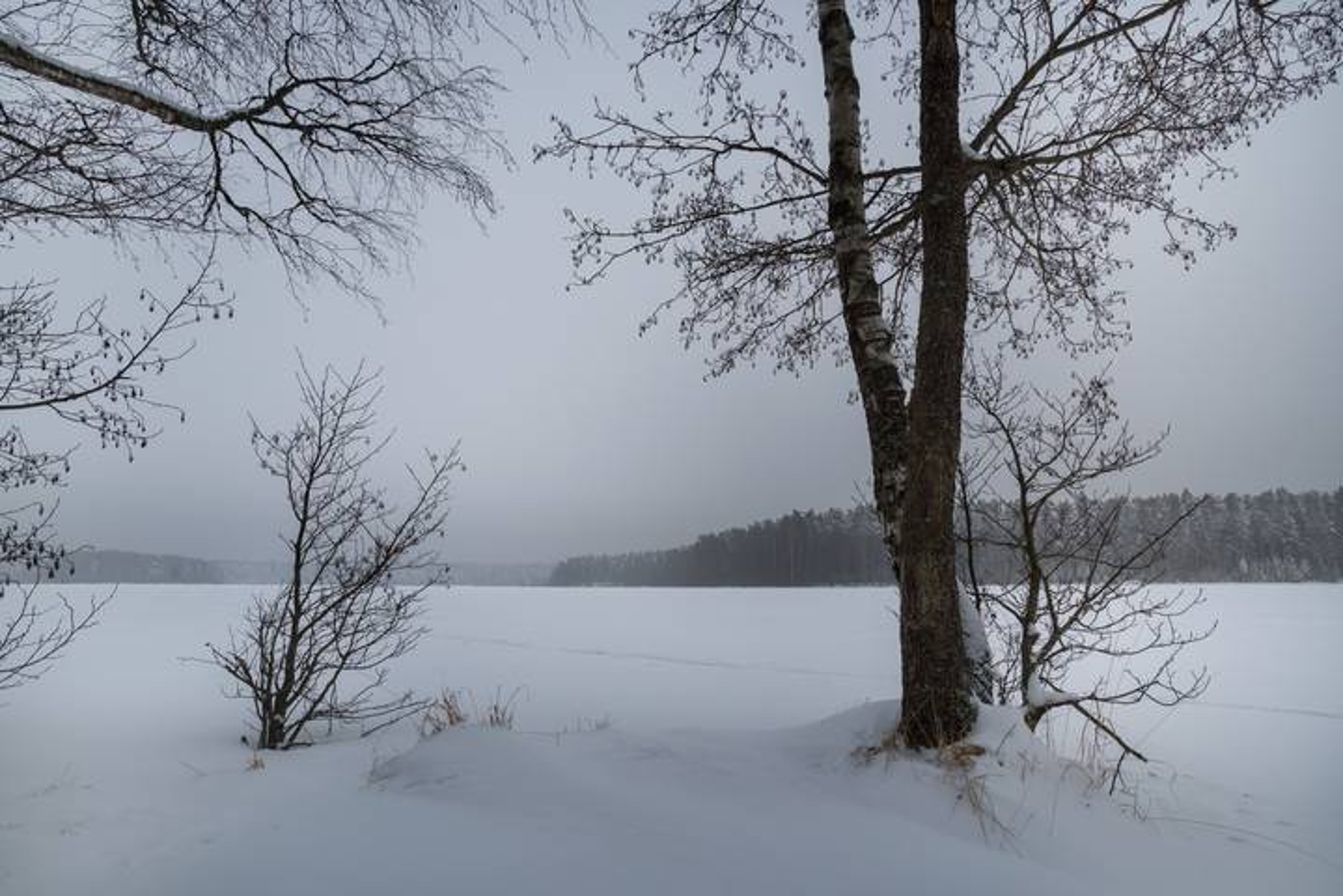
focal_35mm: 20
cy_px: 448
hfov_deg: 84.0
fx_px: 746
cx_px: 672
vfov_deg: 61.9
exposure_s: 1/400
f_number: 13
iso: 500
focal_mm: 20
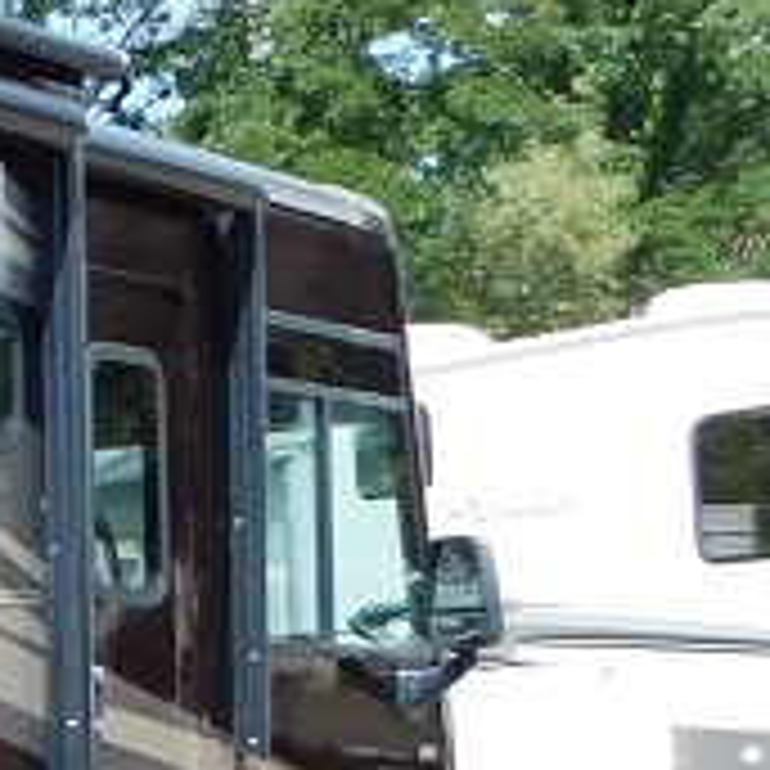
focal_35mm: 119
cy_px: 662
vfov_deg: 14.5
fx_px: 2995
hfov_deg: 11.4
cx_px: -1225
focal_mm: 4
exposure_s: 1/640
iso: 125
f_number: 3
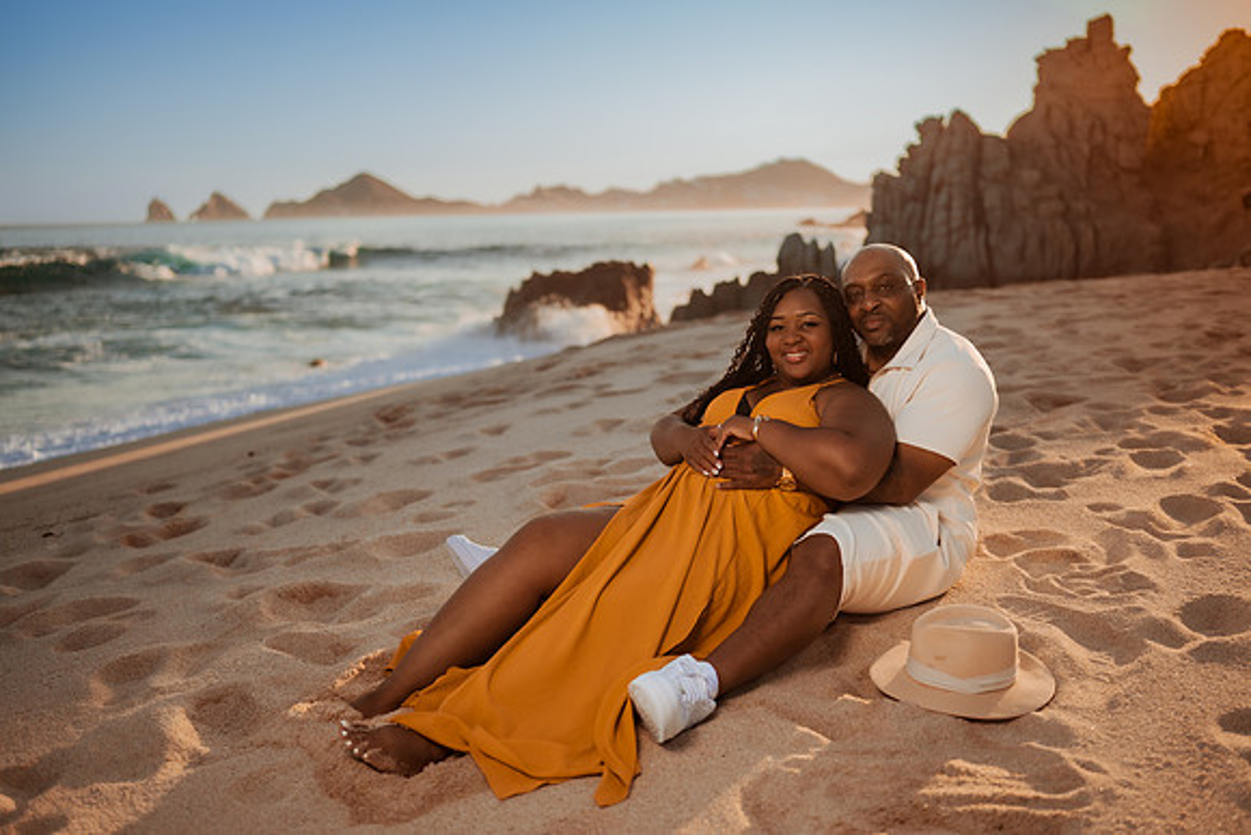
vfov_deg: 37.9
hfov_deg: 54.4
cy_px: 418
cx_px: 626
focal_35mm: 35
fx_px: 1216
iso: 100
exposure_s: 1/1600
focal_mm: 35
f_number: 1.8
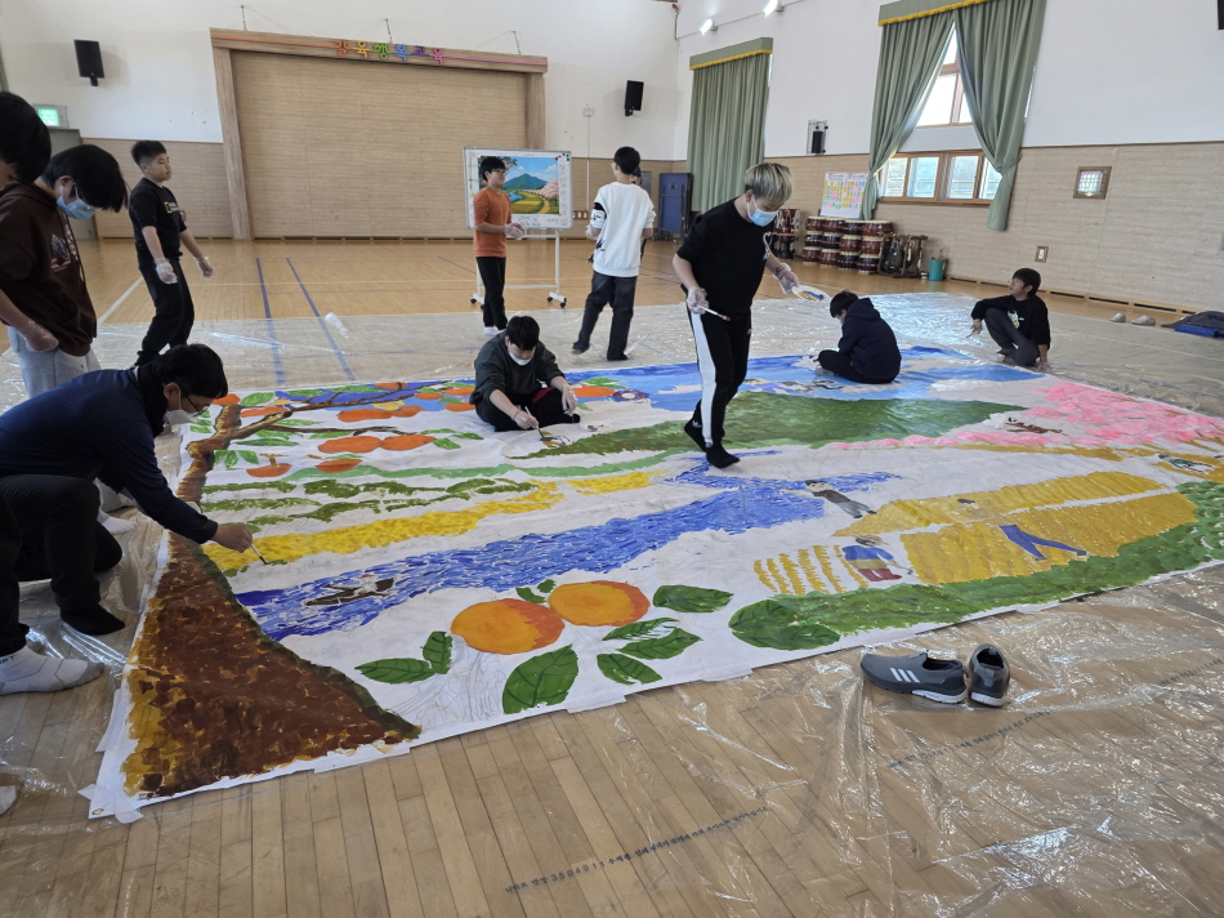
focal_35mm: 23
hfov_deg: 73.9
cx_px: 612
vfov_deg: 58.9
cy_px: 459
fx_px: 813
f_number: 1.7
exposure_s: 1/120
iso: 200
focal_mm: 6.3
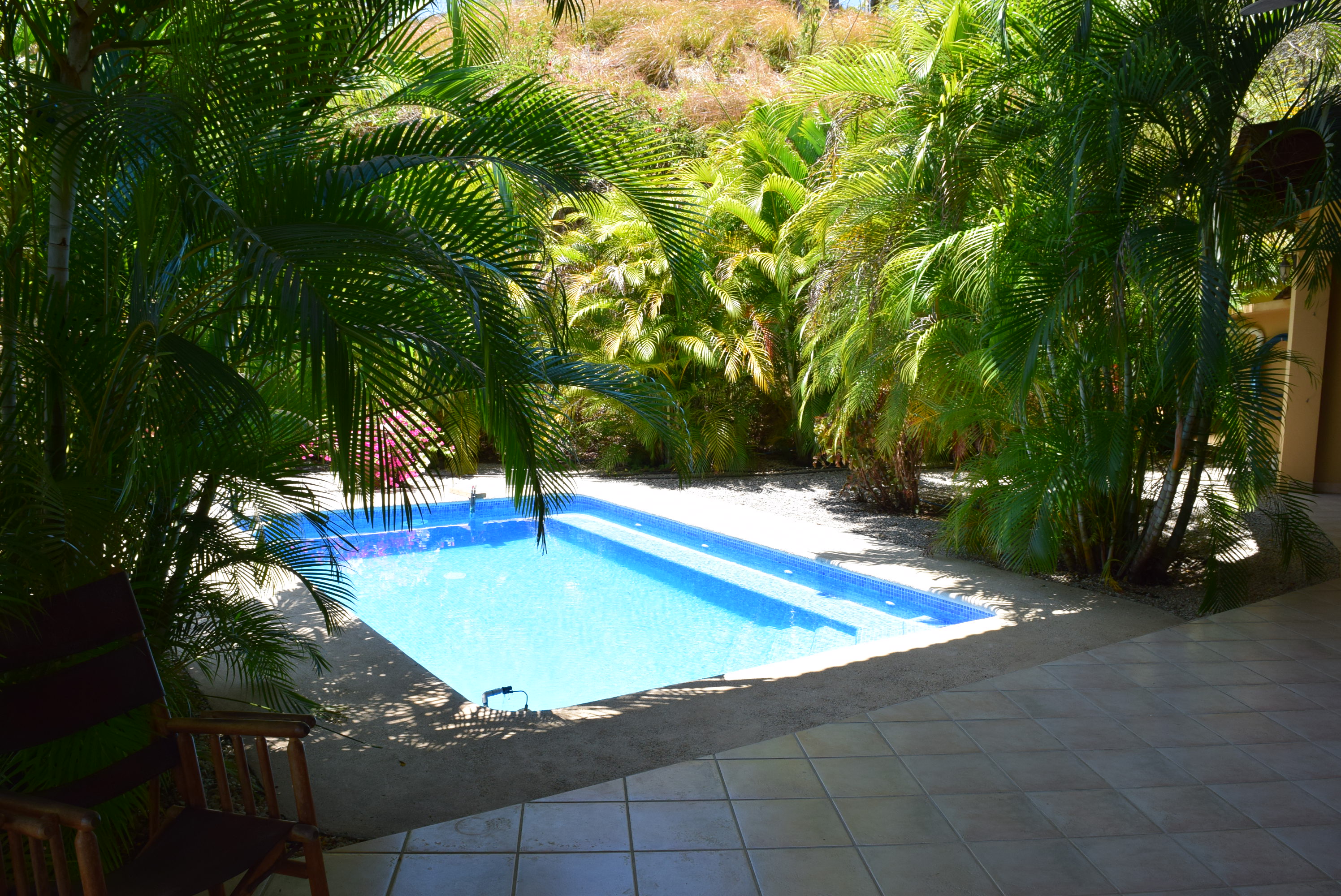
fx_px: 1006
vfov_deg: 48.0
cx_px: 670
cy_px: 448
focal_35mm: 27
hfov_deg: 67.3
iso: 400
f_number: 10
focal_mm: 18
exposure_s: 1/200
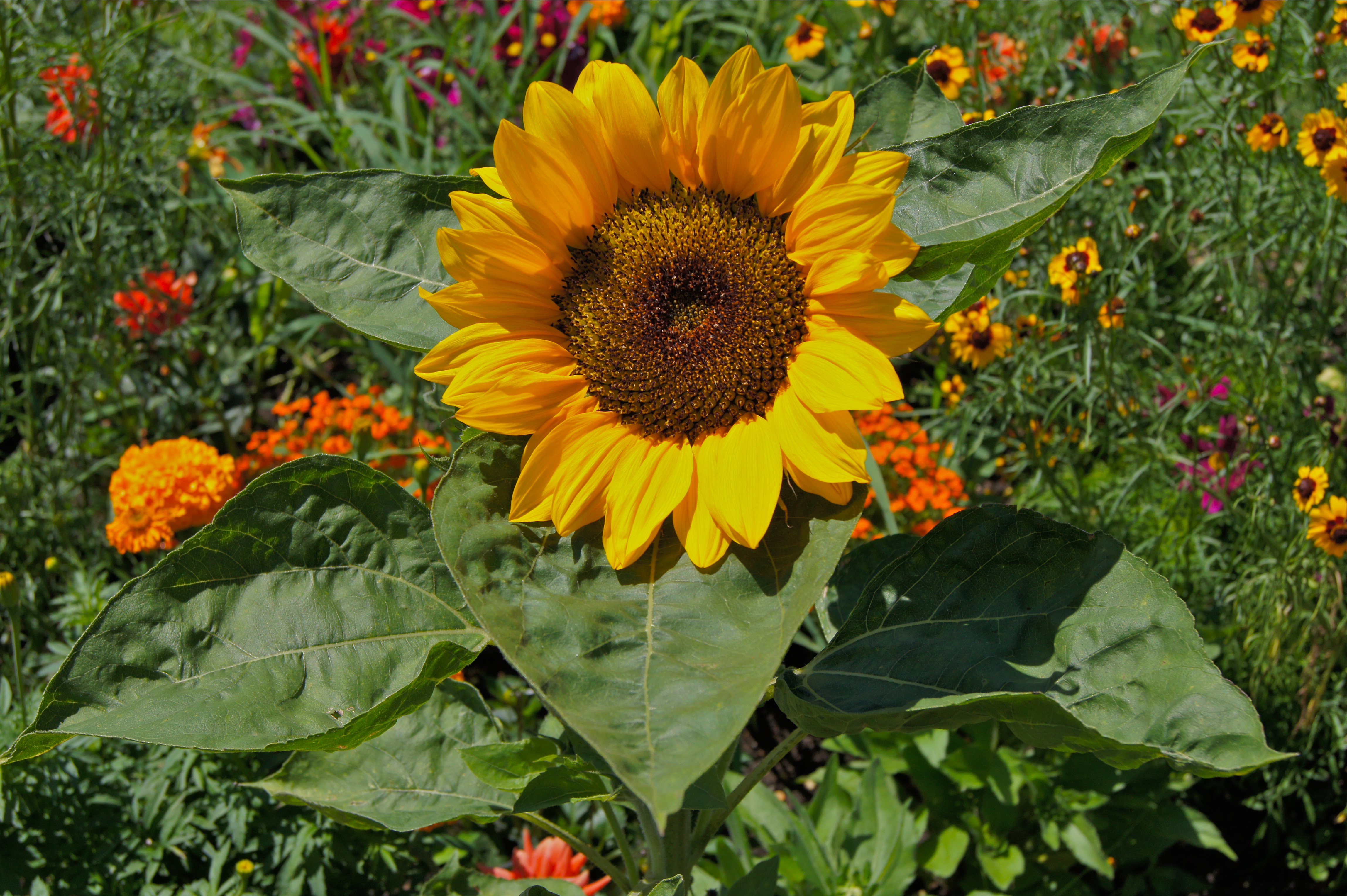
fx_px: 1683
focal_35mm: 45
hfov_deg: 43.6
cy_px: 448
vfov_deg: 29.8
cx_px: 674
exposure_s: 1/1250
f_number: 5.6
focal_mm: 30
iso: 200
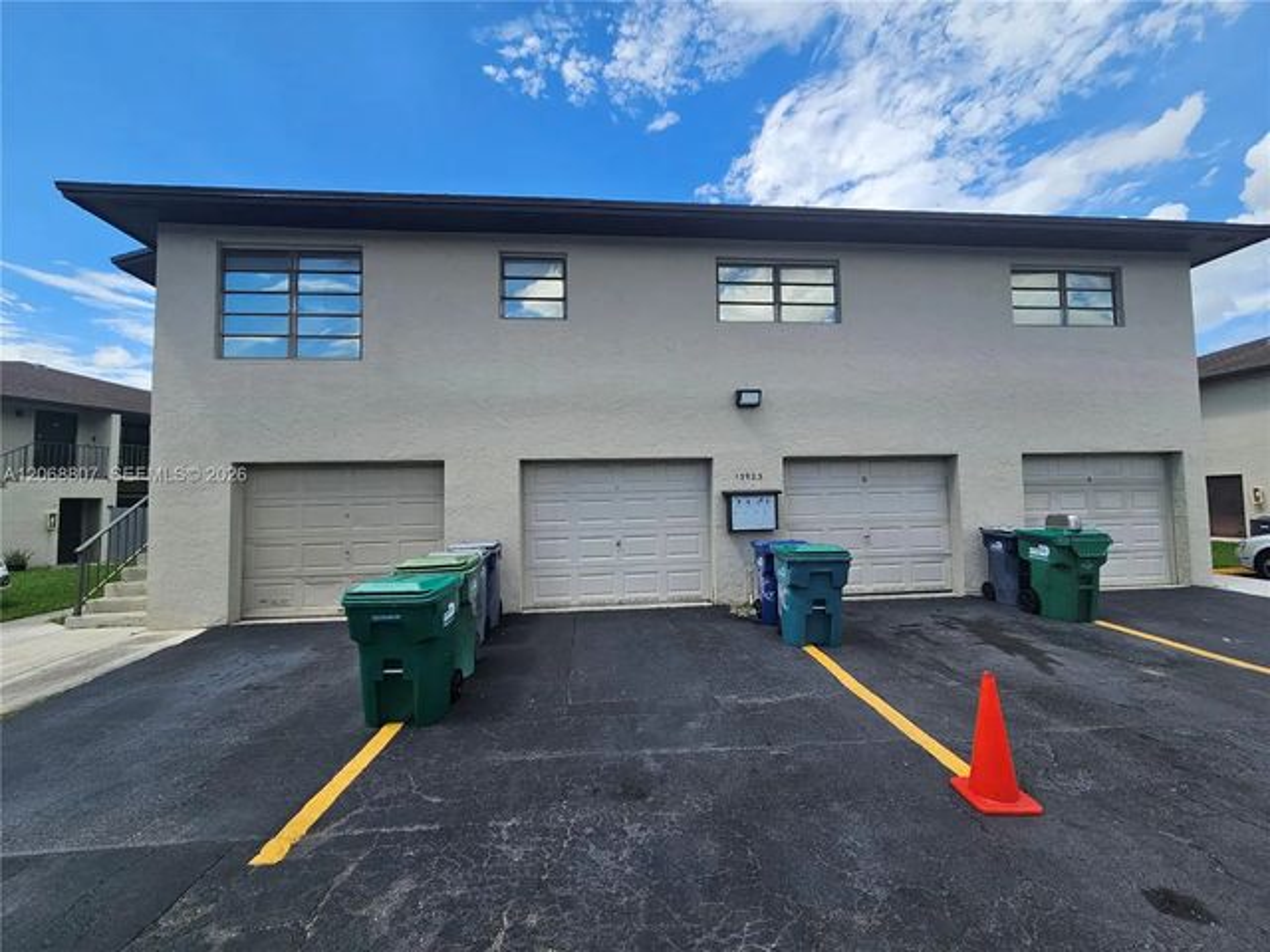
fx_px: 477
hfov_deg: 106.2
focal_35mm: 13
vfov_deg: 89.9
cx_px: 635
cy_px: 476
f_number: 2.2
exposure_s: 1/1700
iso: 50
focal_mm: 2.2
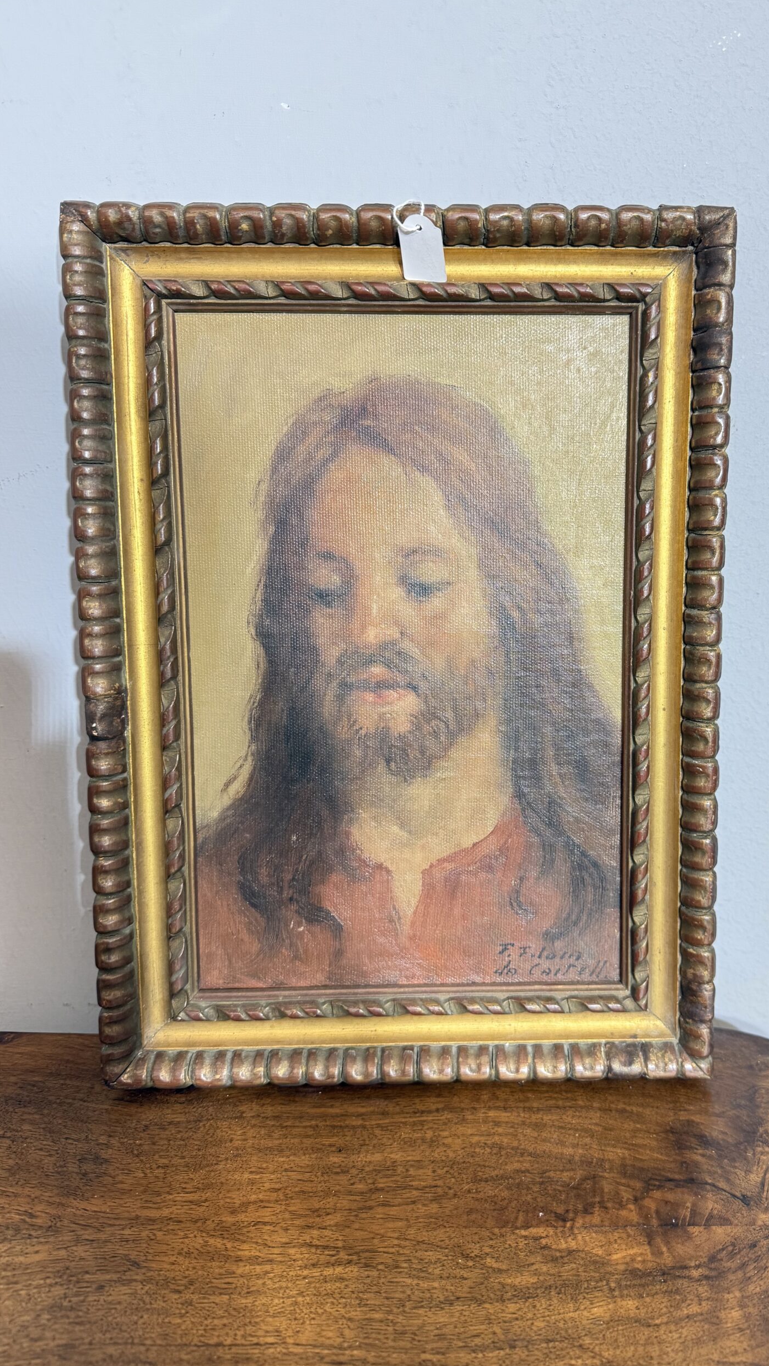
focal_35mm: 27
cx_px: 493
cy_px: 666
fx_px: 978
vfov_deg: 69.8
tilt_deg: -14.9
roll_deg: +0.3
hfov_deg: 42.5
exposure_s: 1/50
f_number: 1.78
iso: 200
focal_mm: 6.76
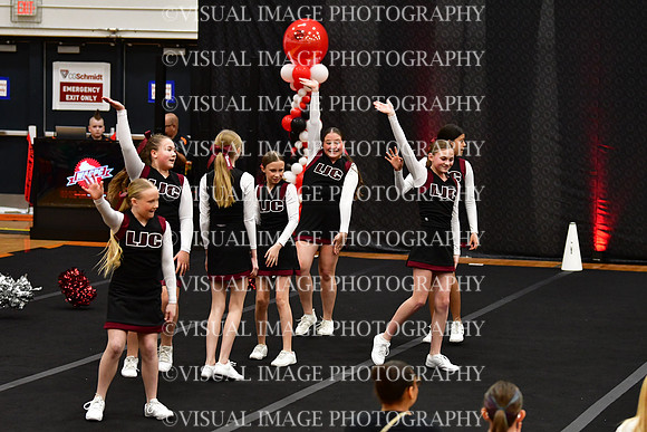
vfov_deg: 10.2
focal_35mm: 135
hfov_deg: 15.2
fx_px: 2427
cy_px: 216
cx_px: 324
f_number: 2.8
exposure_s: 1/800
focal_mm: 90
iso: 4000
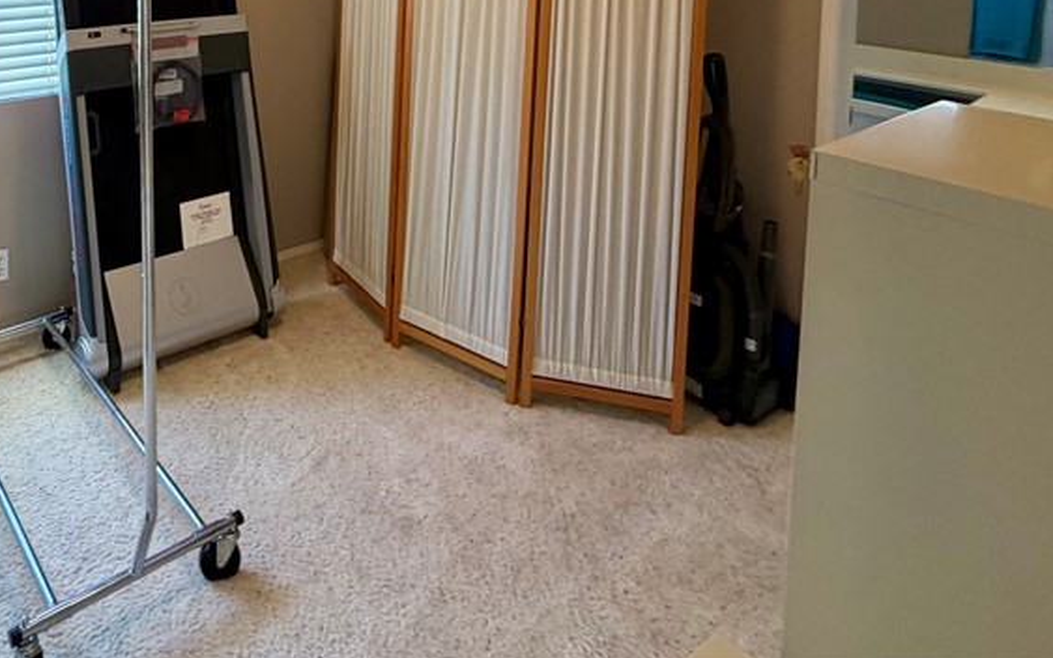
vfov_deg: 38.7
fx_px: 775
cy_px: -52
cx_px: 219
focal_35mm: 27
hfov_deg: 62.9
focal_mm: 2.22
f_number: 2.2
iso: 200
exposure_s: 1/60
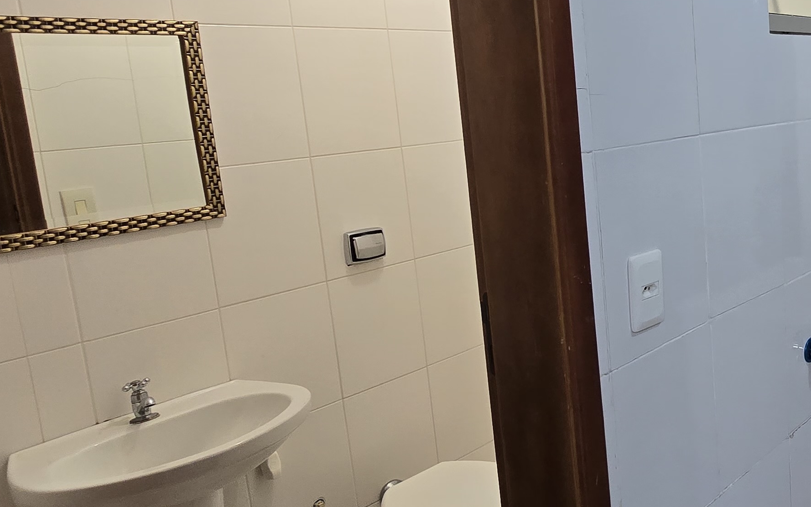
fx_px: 685
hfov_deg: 51.6
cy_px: 211
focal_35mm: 31
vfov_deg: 40.5
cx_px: 775
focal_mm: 2.2
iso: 160
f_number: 2.2
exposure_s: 1/60
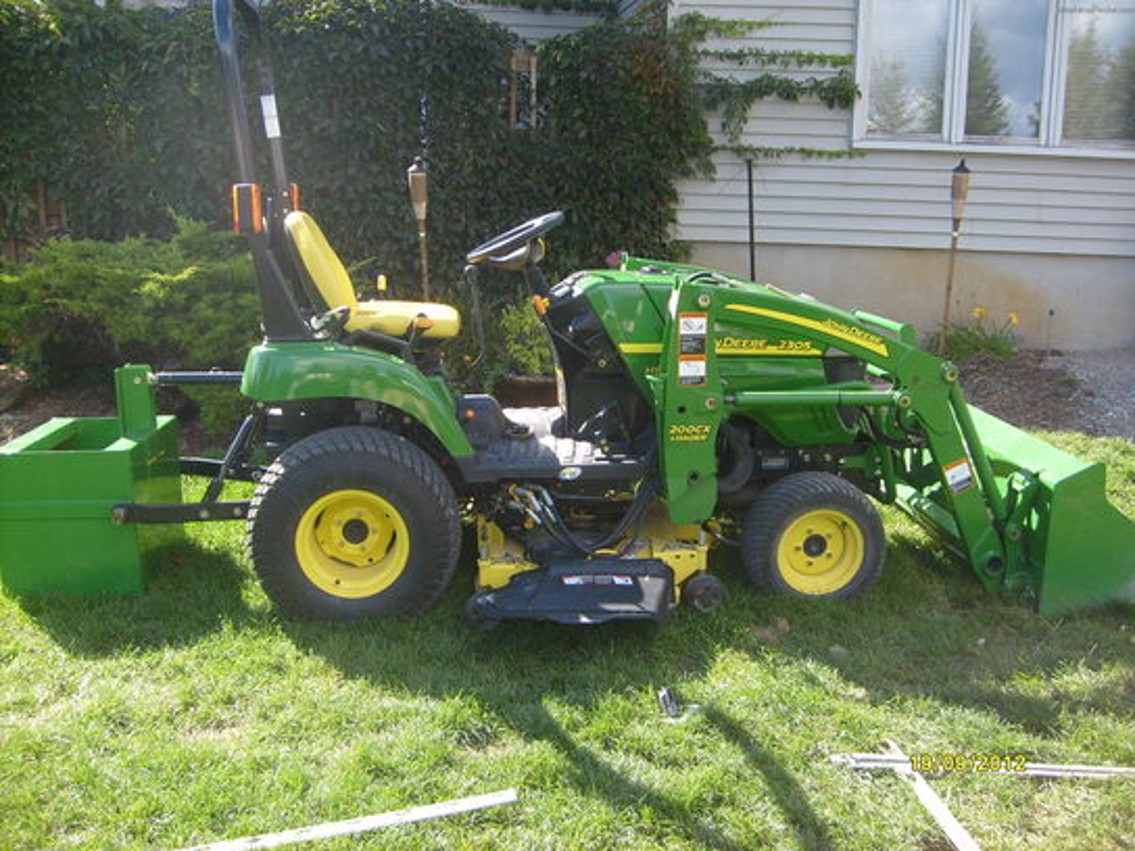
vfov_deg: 40.7
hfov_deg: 52.6
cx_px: 568
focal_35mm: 35
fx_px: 1148
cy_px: 426
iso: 80
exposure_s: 1/350
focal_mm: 5.8
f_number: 2.8
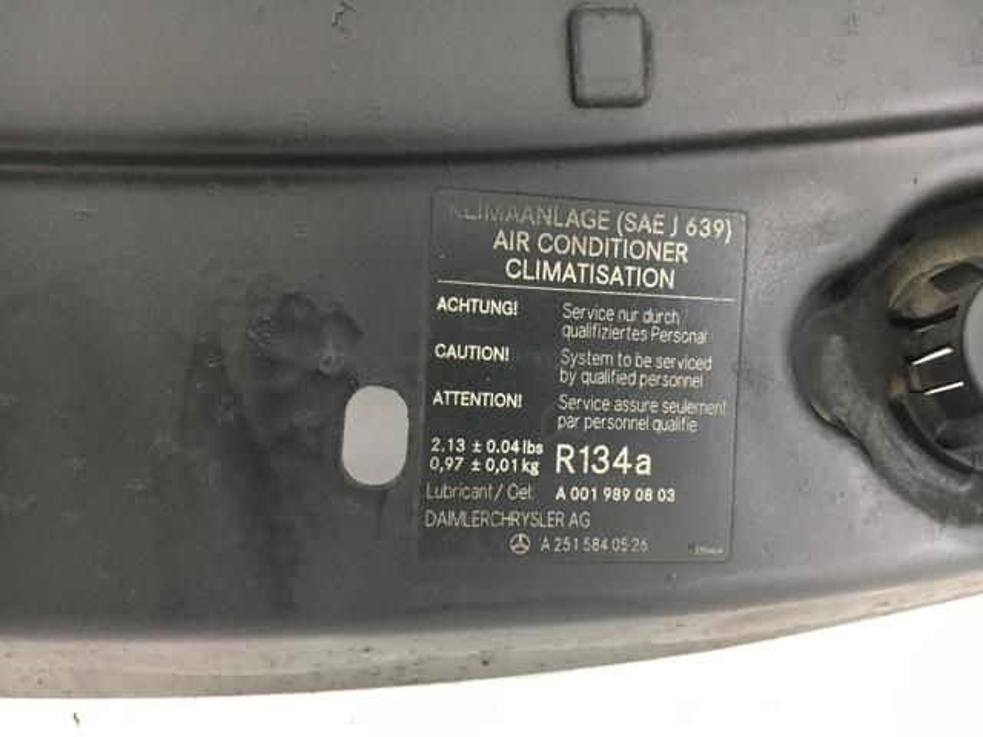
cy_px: 368
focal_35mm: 29
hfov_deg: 61.7
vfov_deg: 48.2
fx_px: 824
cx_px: 492
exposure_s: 1/33
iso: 125
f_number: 2.2
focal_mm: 4.15
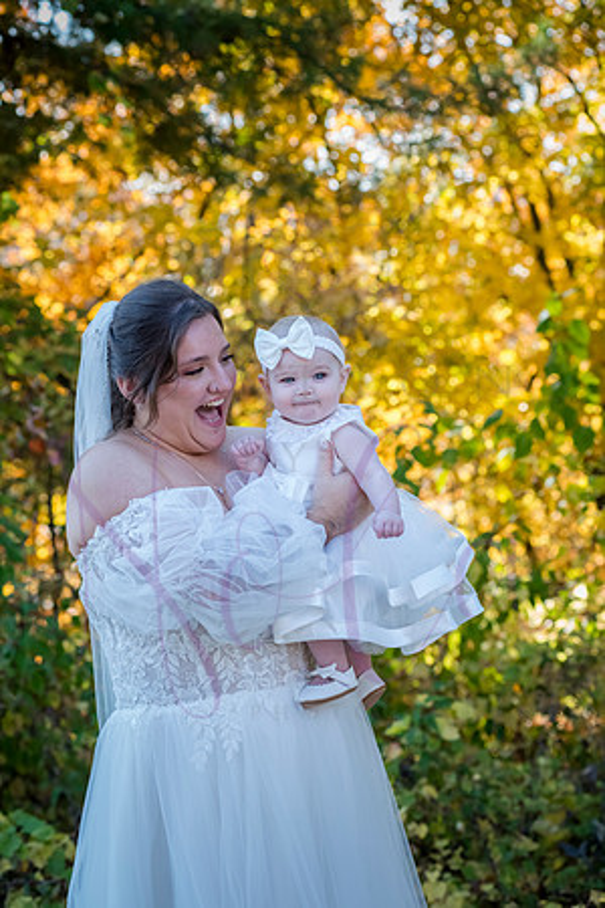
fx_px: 2319
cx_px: 302
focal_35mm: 92
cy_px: 454
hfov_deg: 14.9
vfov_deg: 22.1
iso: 800
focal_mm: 92
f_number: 5.6
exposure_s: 1/320
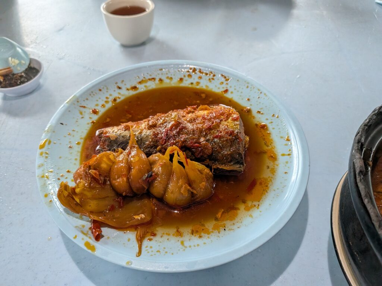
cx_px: 191
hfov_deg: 71.6
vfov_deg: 56.8
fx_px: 265
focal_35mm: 24
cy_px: 143
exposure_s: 1/156
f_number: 1.7
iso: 981
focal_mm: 4.53
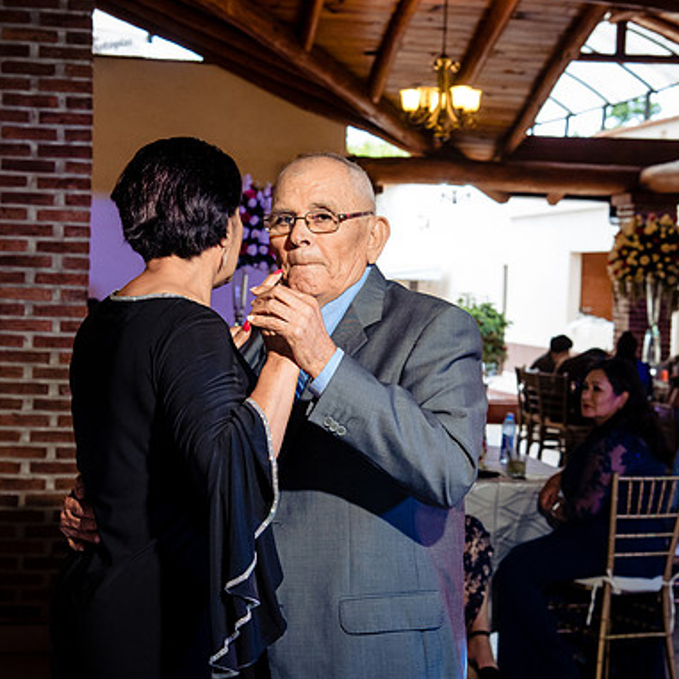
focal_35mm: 75
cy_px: 336
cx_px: 292
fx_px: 1664
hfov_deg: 23.0
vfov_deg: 23.1
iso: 2000
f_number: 7.1
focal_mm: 58
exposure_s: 1/80
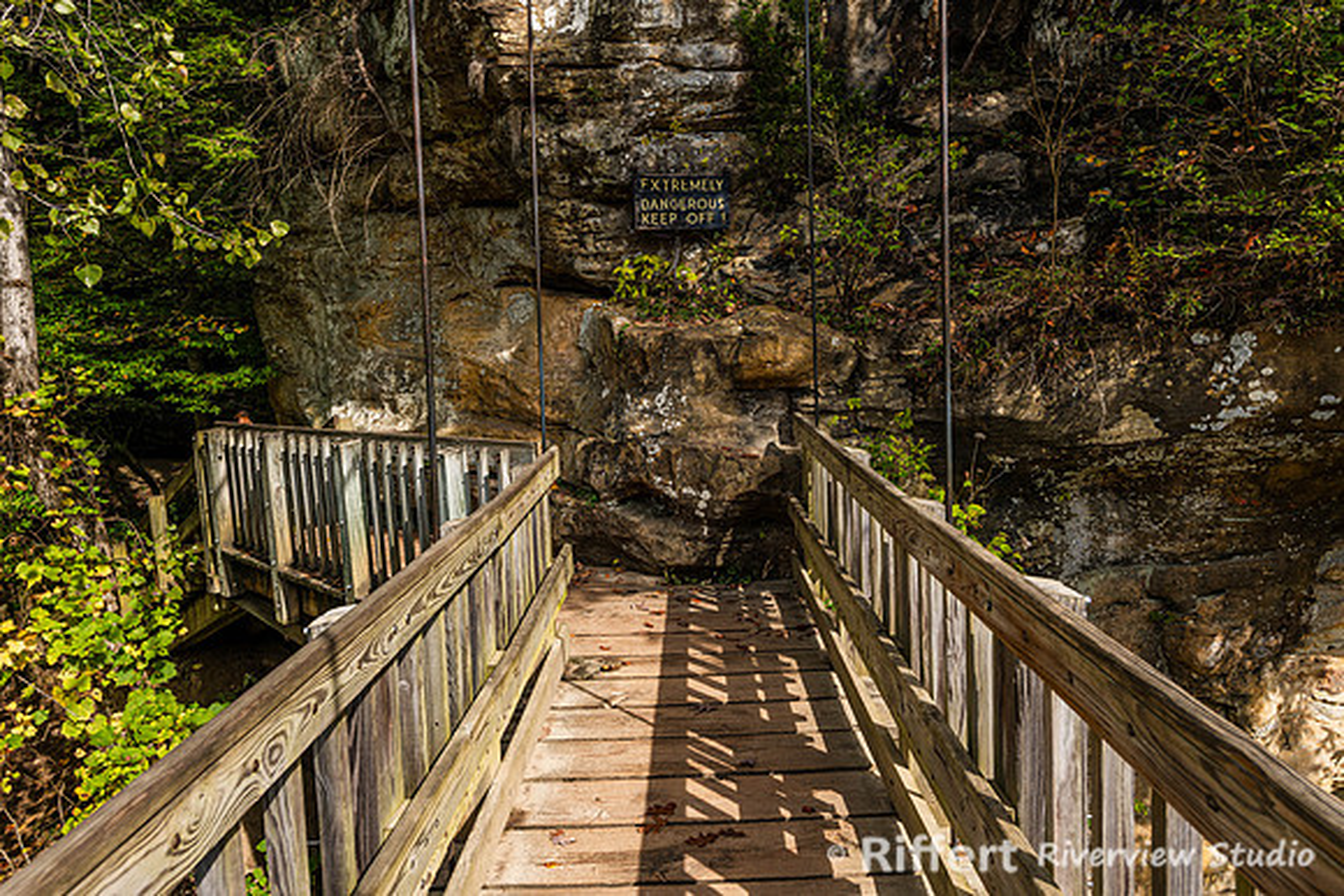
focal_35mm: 24
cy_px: 448
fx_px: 896
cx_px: 672
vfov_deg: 53.2
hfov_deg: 73.7
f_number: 5.6
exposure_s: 1/160
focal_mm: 24
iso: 64
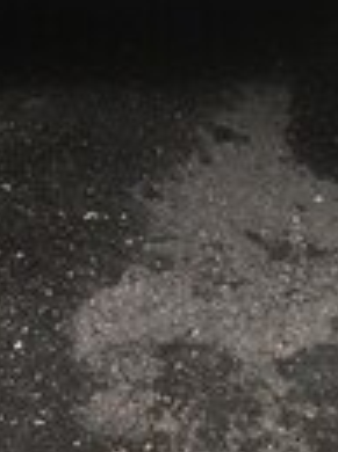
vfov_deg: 16.1
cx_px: 66
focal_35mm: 111
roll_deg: +2.1
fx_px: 1450
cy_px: -240
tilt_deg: -21.0
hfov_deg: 13.2
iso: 25
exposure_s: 1/128
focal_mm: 4.15
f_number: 2.2
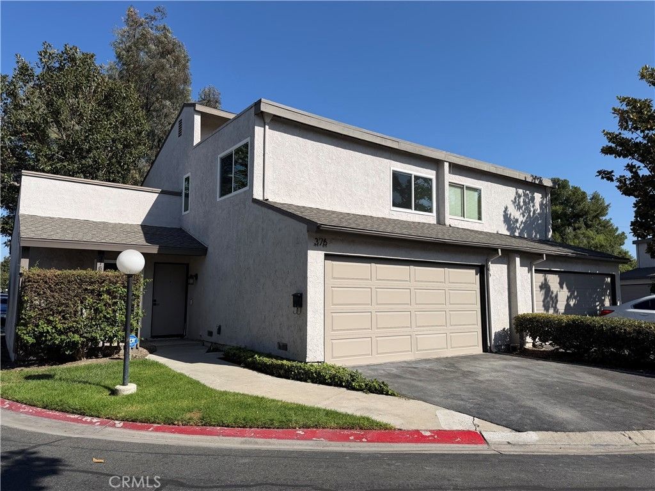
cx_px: 328
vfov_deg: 56.8
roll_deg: +0.2
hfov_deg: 71.6
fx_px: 454
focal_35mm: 24
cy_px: 246
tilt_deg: +5.9
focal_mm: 6.76
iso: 80
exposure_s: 1/6711
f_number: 1.78
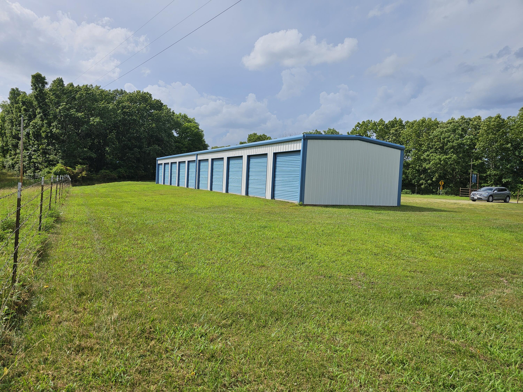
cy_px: 196
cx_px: 262
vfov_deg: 58.9
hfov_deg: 73.9
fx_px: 347
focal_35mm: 23
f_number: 1.7
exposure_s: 1/1372
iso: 10
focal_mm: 6.3
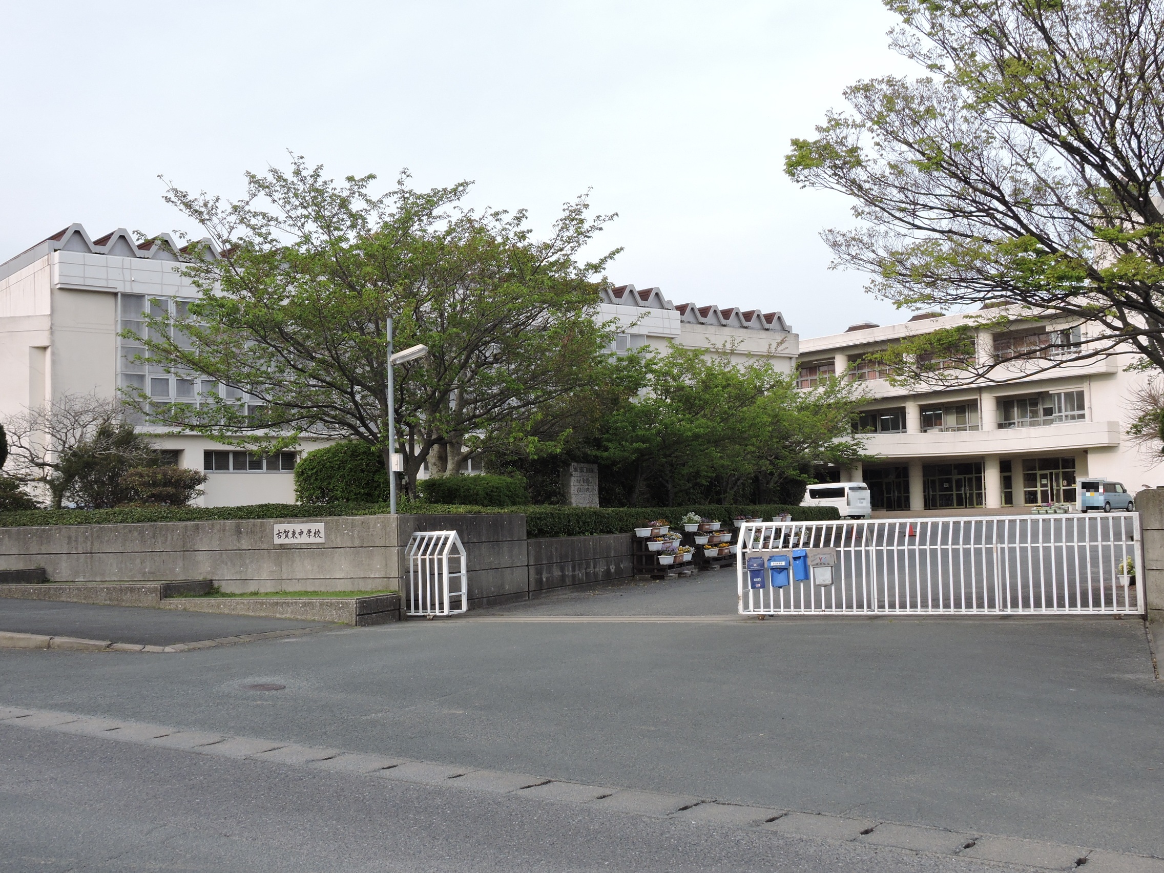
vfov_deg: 36.0
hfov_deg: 46.8
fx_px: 1345
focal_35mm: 40
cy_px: 436
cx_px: 582
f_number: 3.8
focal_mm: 7.2
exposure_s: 1/320
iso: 100
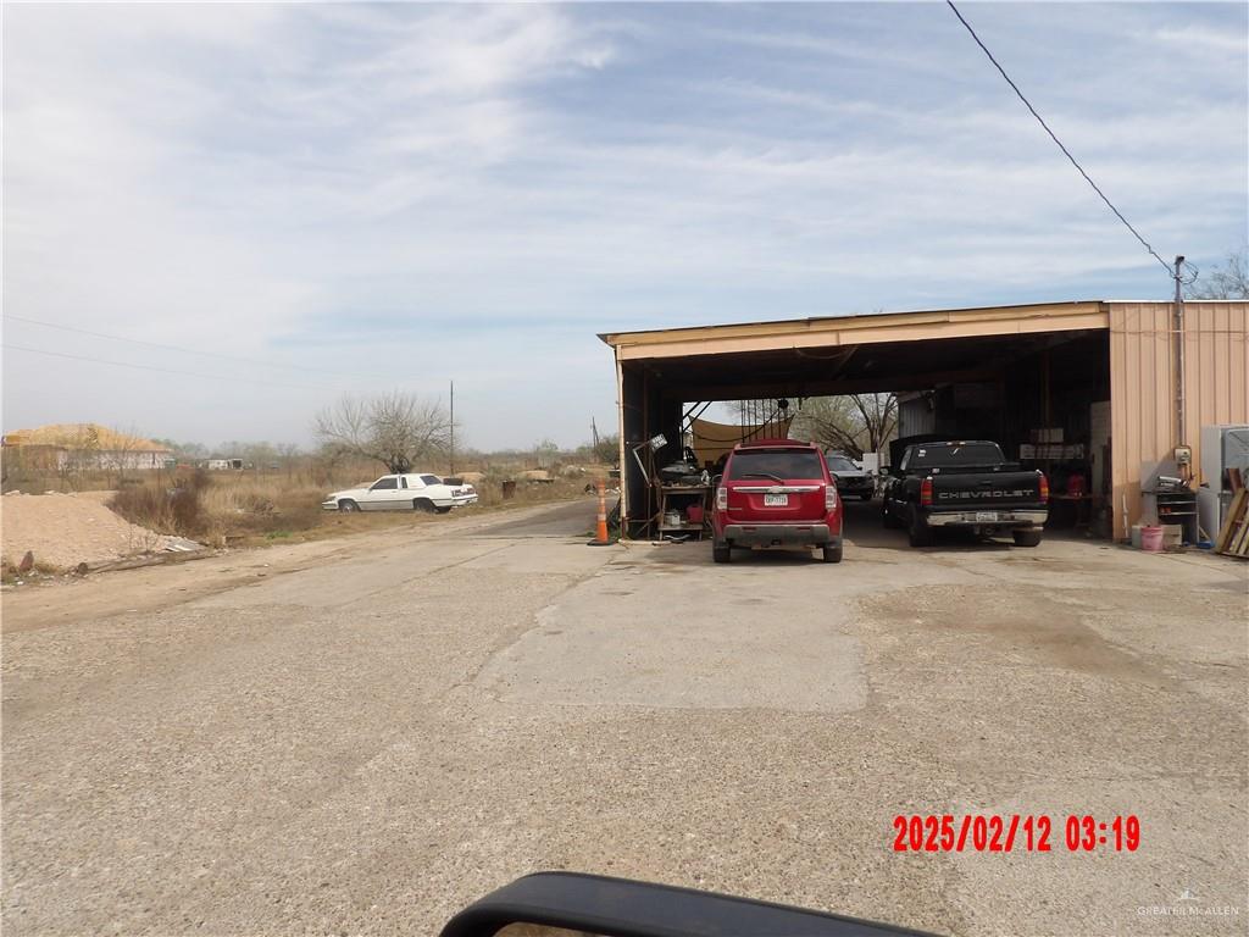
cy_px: 468
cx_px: 624
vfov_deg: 56.8
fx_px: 866
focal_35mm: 24
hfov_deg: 71.6
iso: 100
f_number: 5.6
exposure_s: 1/405
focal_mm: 4.3
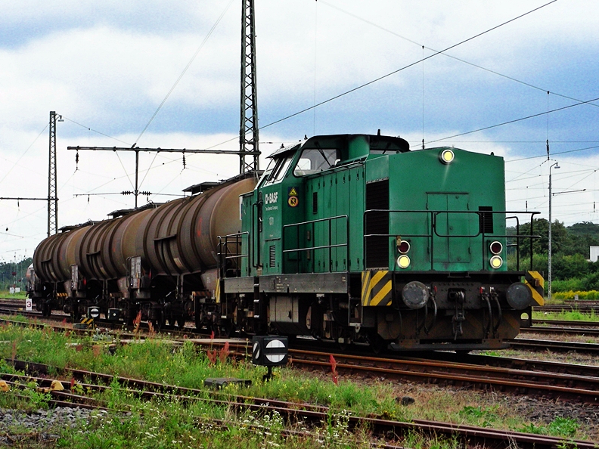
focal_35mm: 100
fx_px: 1730
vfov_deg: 14.8
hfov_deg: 19.6
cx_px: 298
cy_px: 225
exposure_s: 1/98.1
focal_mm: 16.5
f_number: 6.8
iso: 50
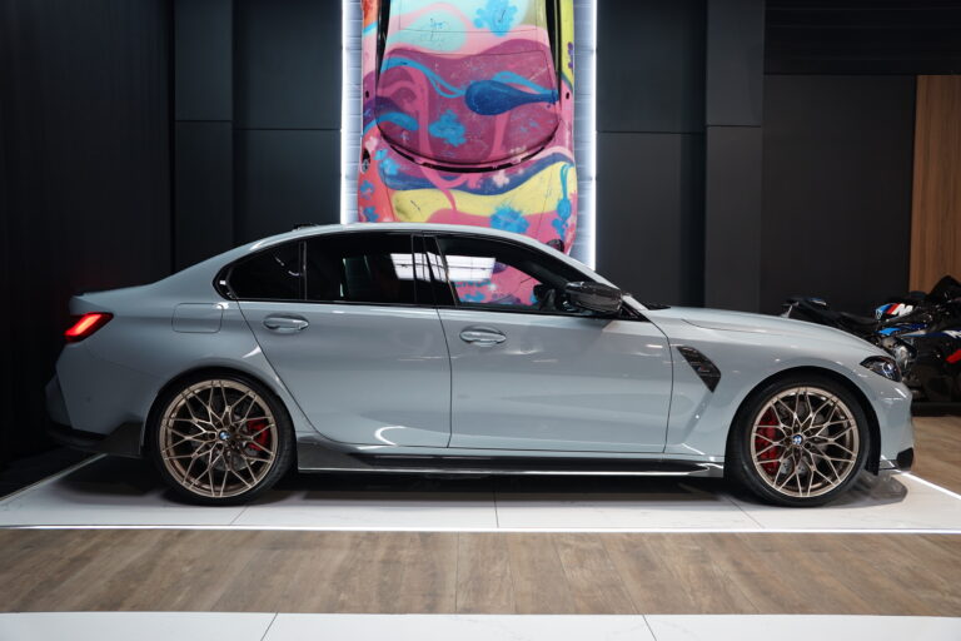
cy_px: 320
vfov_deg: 44.8
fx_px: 777
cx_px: 480
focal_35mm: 29
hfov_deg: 63.5
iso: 640
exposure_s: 1/80
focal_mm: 29.1
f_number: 2.8
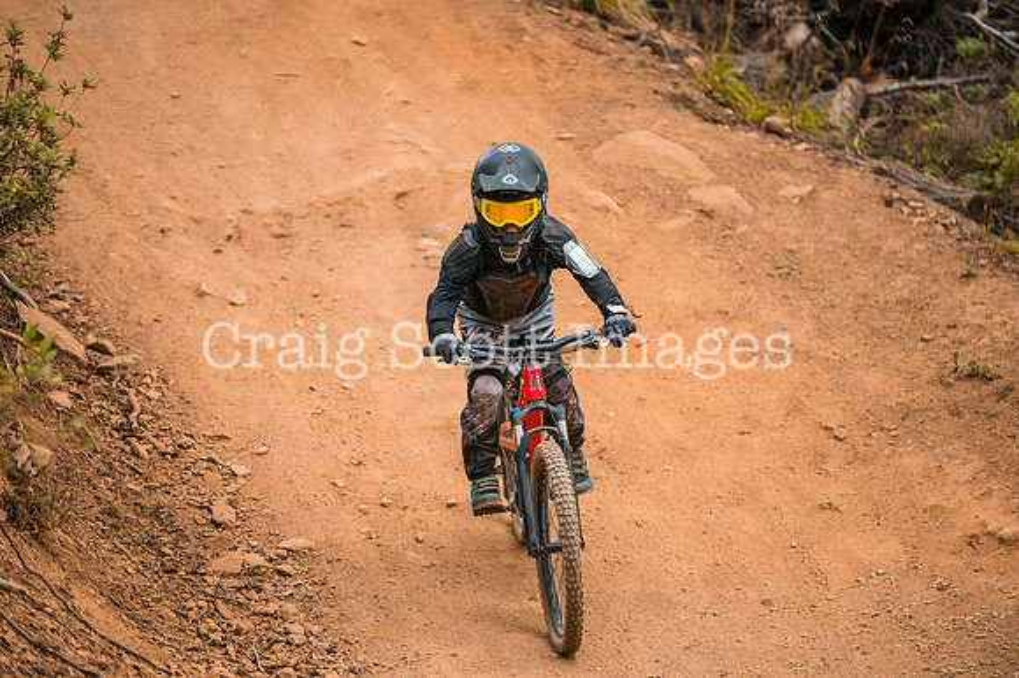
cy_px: 339
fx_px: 5658
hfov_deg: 10.3
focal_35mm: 200
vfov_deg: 6.9
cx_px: 510
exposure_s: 1/1600
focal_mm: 200
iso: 560
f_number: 2.8
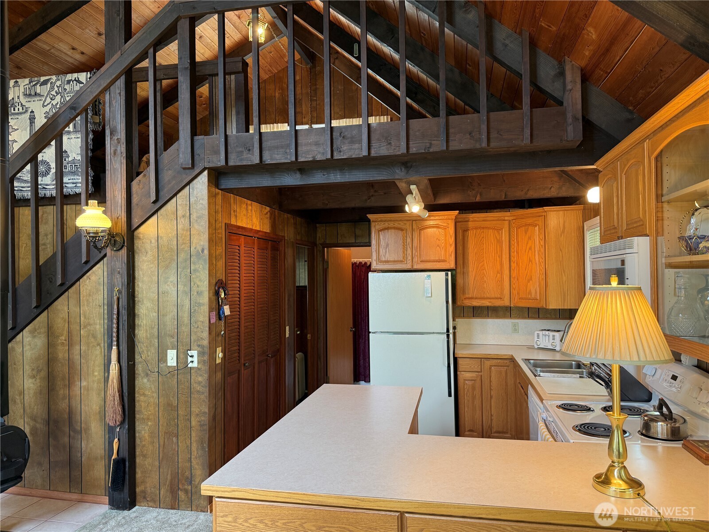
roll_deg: +0.2
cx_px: 354
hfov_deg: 71.6
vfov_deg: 56.8
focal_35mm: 24
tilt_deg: +0.3
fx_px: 492
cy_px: 266
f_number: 1.78
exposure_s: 1/60
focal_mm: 6.76
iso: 160
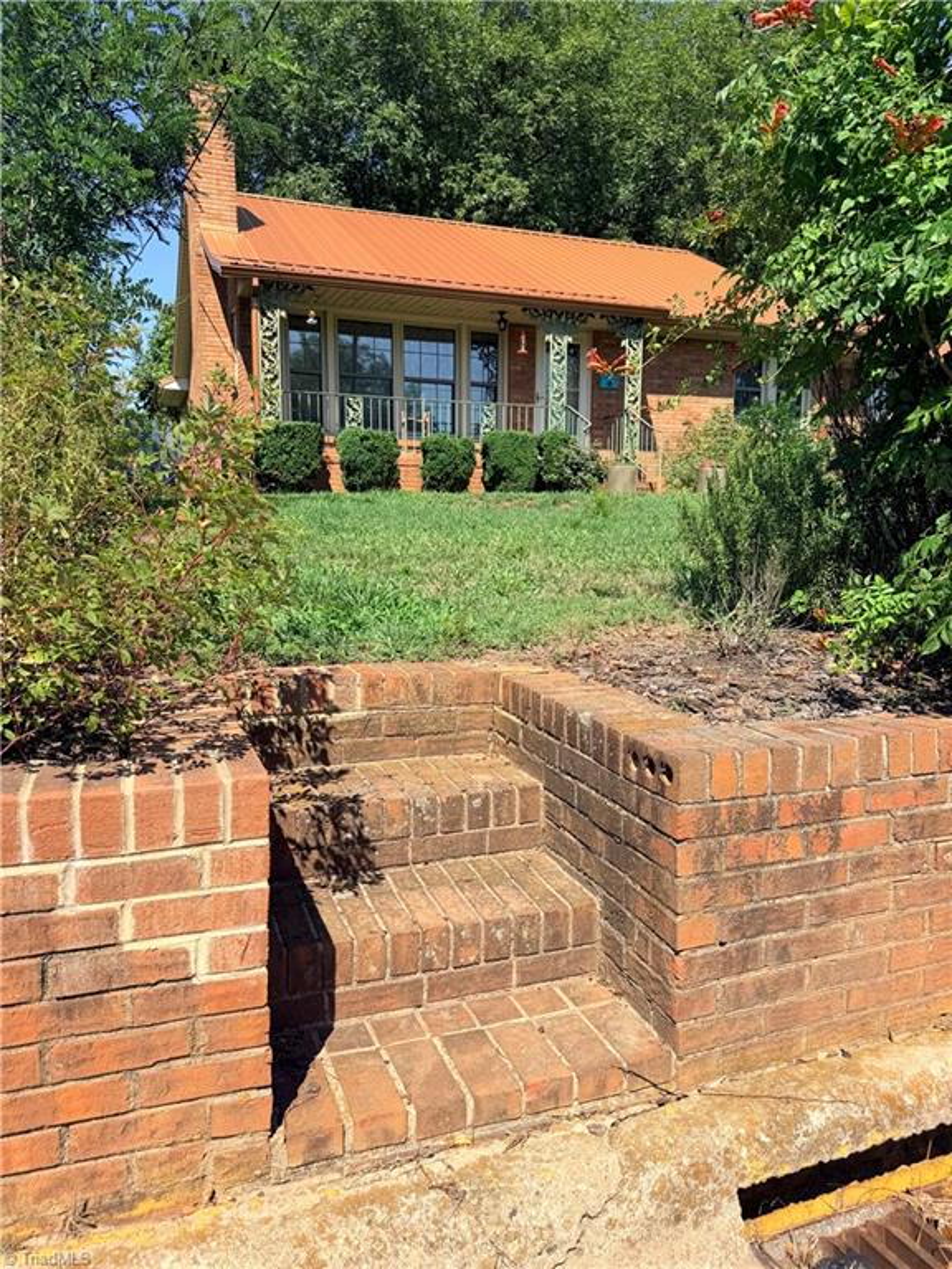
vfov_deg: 71.6
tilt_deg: -8.1
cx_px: 476
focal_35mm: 24
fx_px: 880
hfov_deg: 56.8
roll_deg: +0.2
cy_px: 634
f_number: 1.78
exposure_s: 1/3279
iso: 80
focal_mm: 6.76
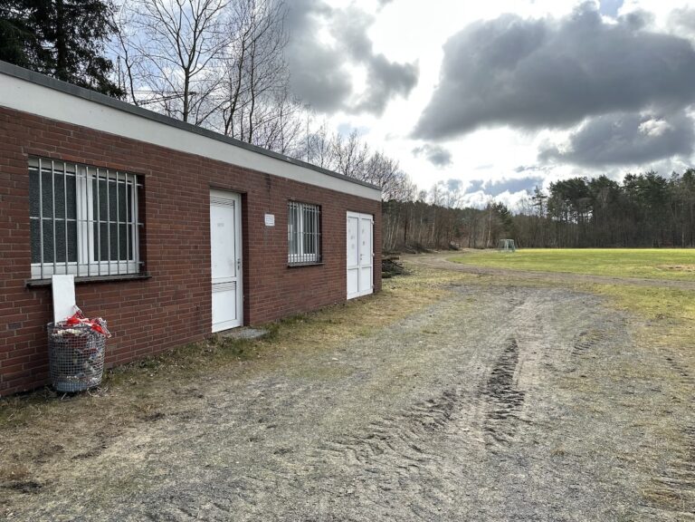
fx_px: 482
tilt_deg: -1.8
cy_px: 261
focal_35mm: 24
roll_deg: +0.4
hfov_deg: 71.6
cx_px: 348
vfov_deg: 56.8
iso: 80
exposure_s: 1/1949
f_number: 1.78
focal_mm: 6.86
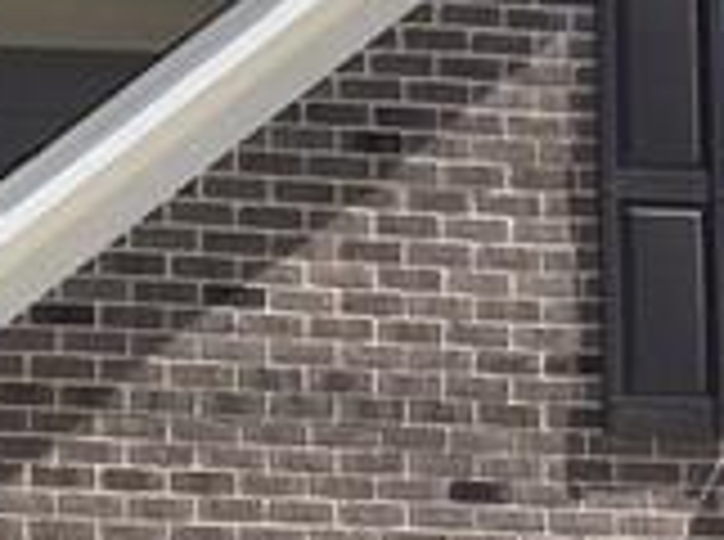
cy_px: 824
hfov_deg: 10.6
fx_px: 3861
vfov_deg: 7.8
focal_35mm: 185
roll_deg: +0.5
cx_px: 4
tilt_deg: +8.9
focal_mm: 4.15
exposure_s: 1/1603
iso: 25
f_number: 2.2
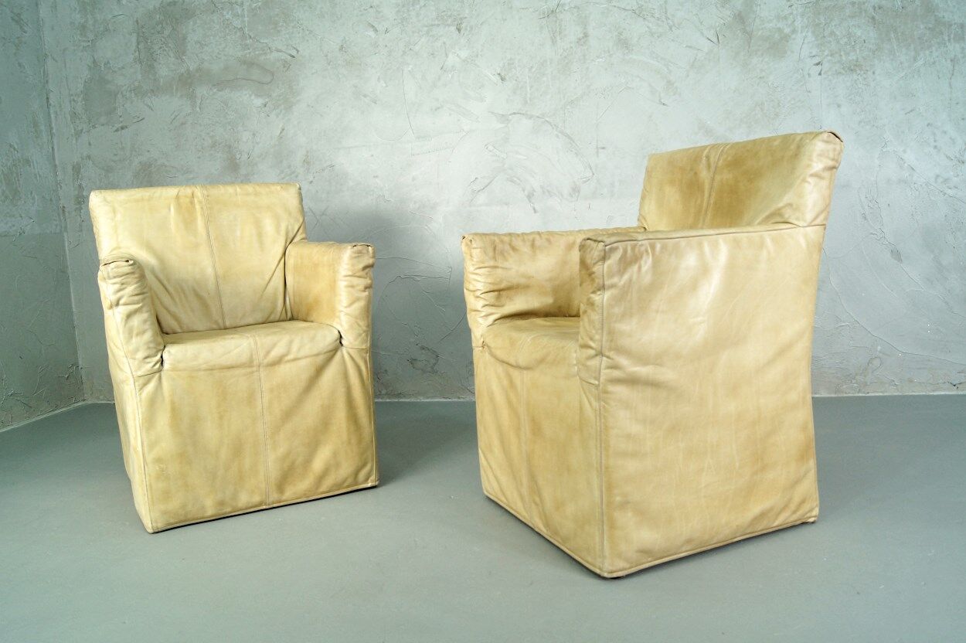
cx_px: 483
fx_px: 805
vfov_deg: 43.6
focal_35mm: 30
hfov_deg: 62.0
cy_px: 322
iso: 400
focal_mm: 20
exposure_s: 1/20
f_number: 8
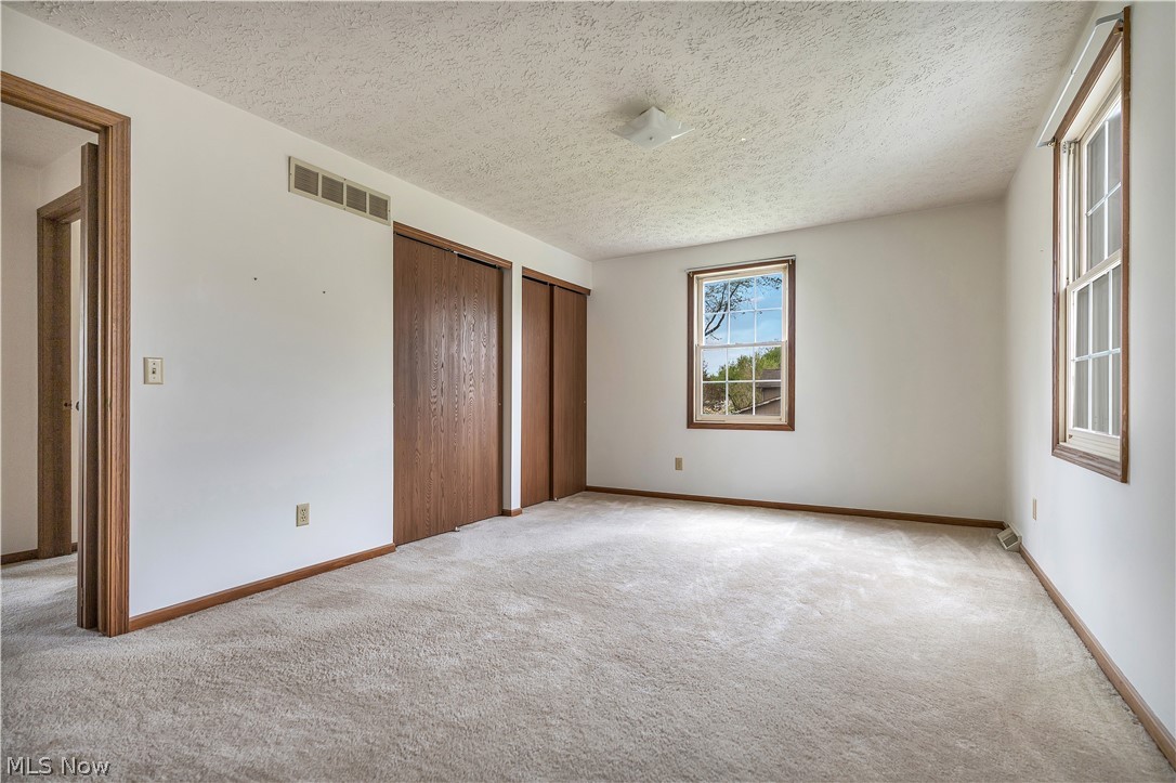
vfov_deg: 73.7
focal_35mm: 16
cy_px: 392
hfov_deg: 96.8
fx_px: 522
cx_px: 588
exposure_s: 1/160
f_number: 4
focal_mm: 16
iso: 400
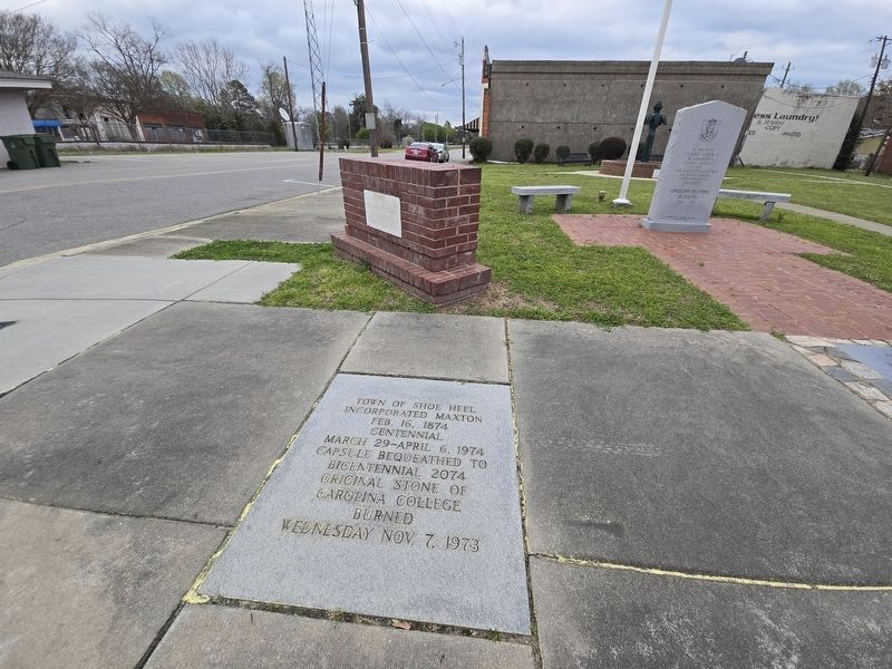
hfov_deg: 106.2
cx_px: 446
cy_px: 334
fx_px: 335
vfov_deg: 89.9
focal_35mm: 13
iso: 50
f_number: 2.2
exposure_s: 1/195
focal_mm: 2.2
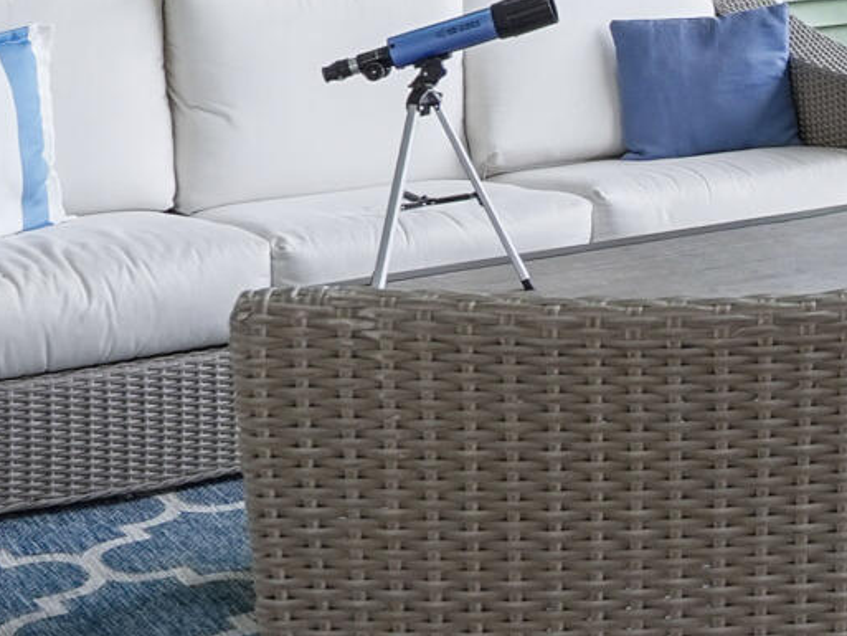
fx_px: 2203
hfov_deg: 18.6
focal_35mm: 90
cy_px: 21
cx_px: 1359
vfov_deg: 16.1
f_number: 8
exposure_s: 1/25
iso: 400
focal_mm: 16
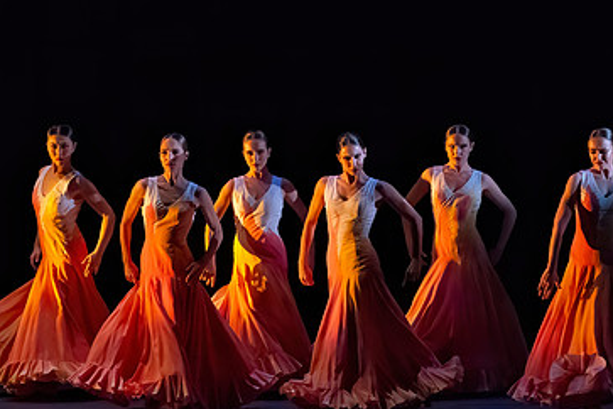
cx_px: 279
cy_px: 124
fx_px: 6147
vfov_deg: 3.8
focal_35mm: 361
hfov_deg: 5.7
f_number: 5.6
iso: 16000
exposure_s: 1/400
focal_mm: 209
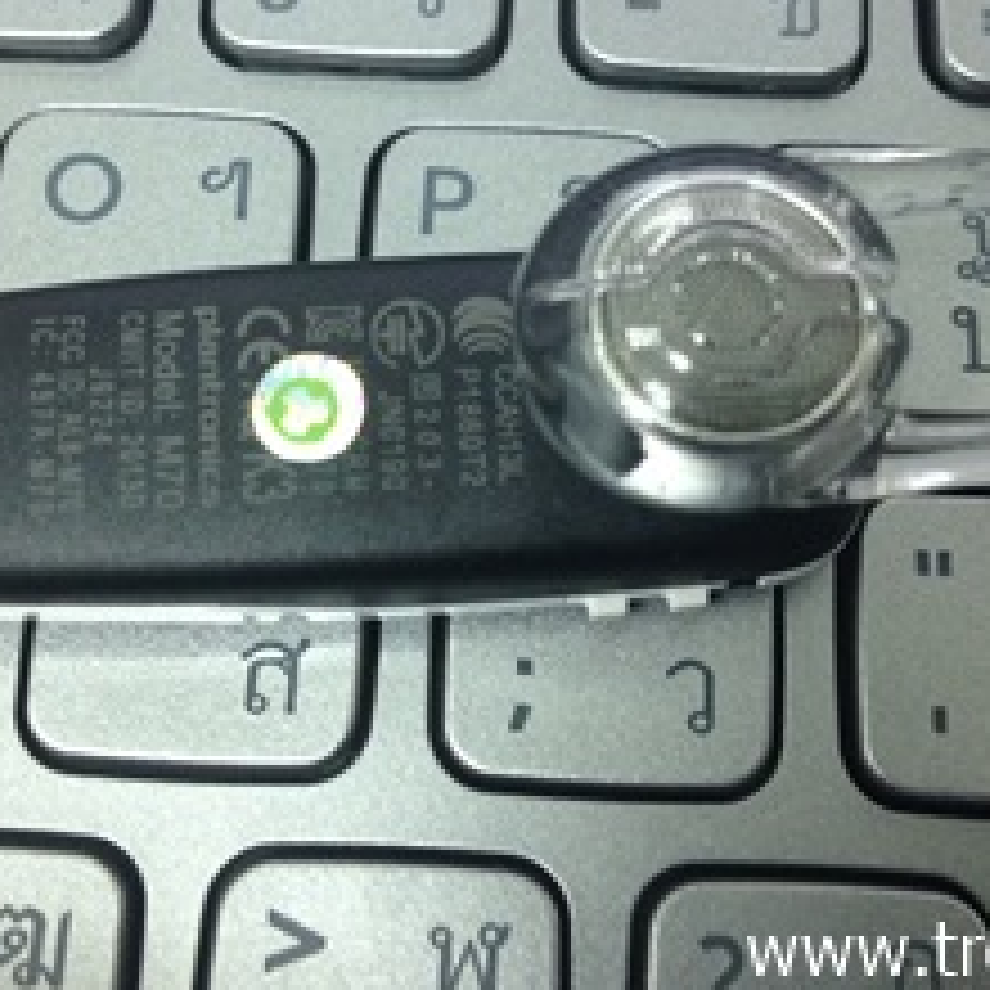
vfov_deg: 32.0
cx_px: 500
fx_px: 1715
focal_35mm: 53
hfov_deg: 32.2
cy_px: 342
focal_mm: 4.12
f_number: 2.4
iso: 160
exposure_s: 1/20
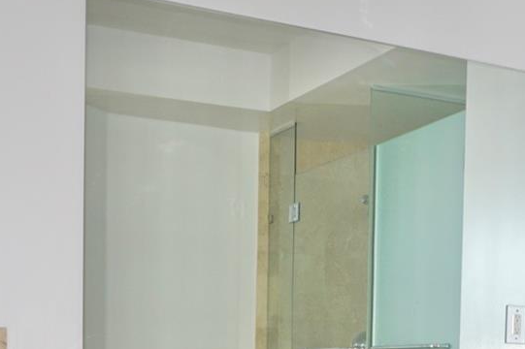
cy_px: 460
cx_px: 351
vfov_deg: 17.9
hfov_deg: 28.3
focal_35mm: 71
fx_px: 1035
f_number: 4
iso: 320
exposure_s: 1/60
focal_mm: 16
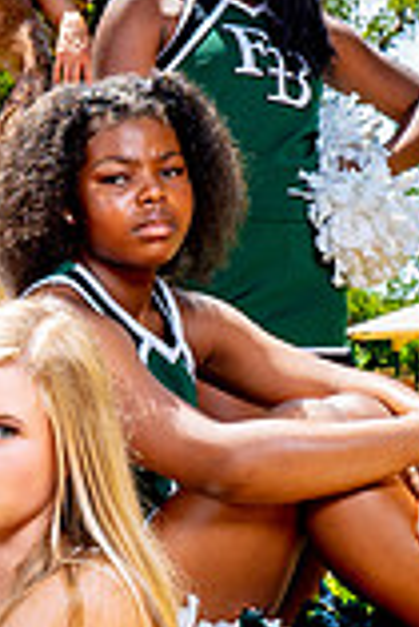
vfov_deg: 18.6
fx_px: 1899
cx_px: 2
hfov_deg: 12.4
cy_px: 455
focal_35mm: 109
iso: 100
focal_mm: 24
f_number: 8
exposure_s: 1/100
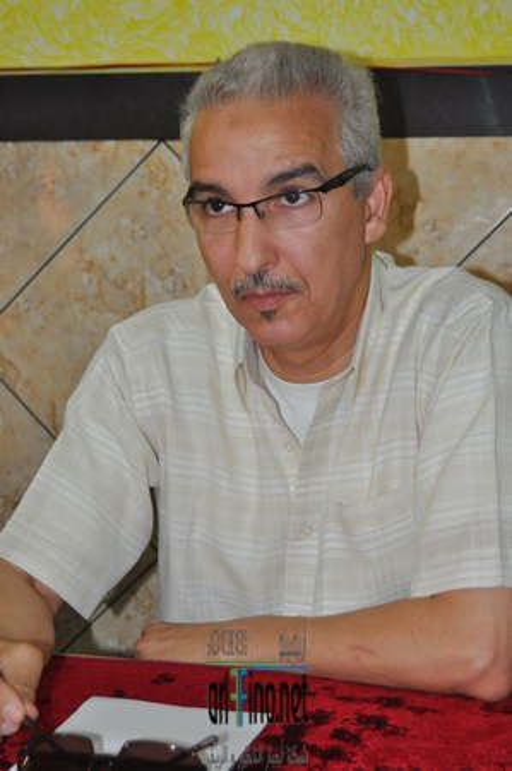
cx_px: 256
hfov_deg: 19.7
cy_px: 386
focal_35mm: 69
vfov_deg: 29.3
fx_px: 1475
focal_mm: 46
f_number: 5.3
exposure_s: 1/60
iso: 800
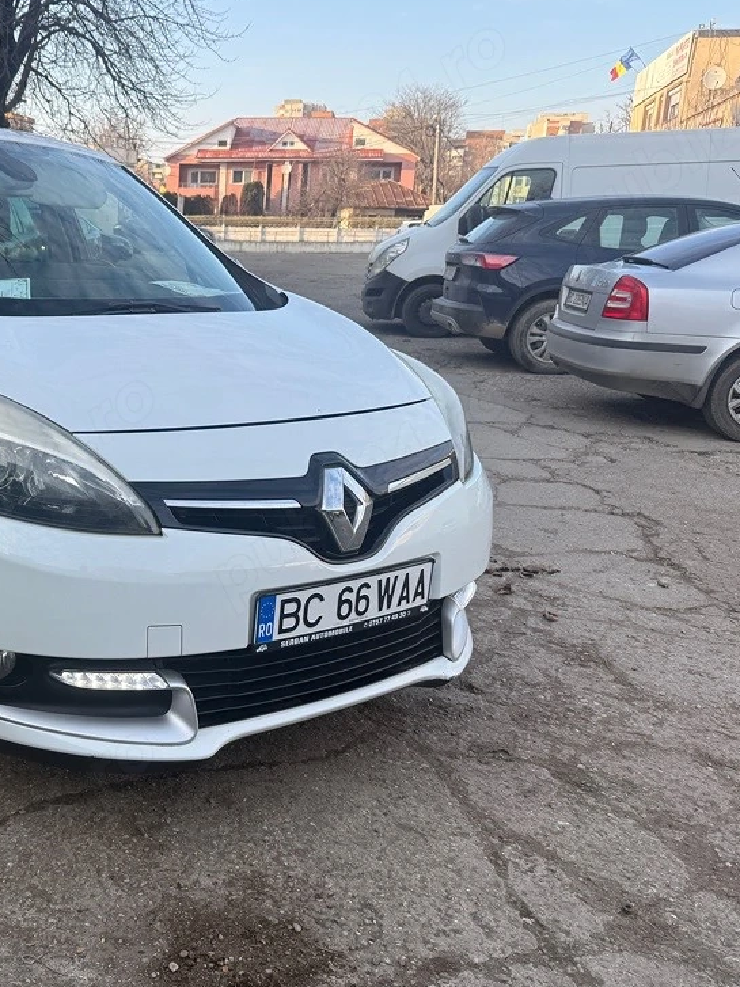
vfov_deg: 55.4
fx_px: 941
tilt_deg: -16.0
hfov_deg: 40.2
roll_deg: -0.9
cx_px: 98
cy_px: 500
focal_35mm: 33
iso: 80
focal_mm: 6.76
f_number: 1.78
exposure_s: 1/967
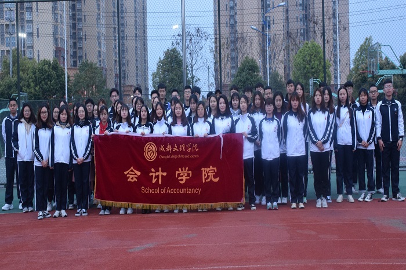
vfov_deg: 29.8
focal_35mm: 45
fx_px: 507
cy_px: 135
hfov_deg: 43.6
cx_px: 203
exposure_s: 1/50
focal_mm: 30
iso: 1250
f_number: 8
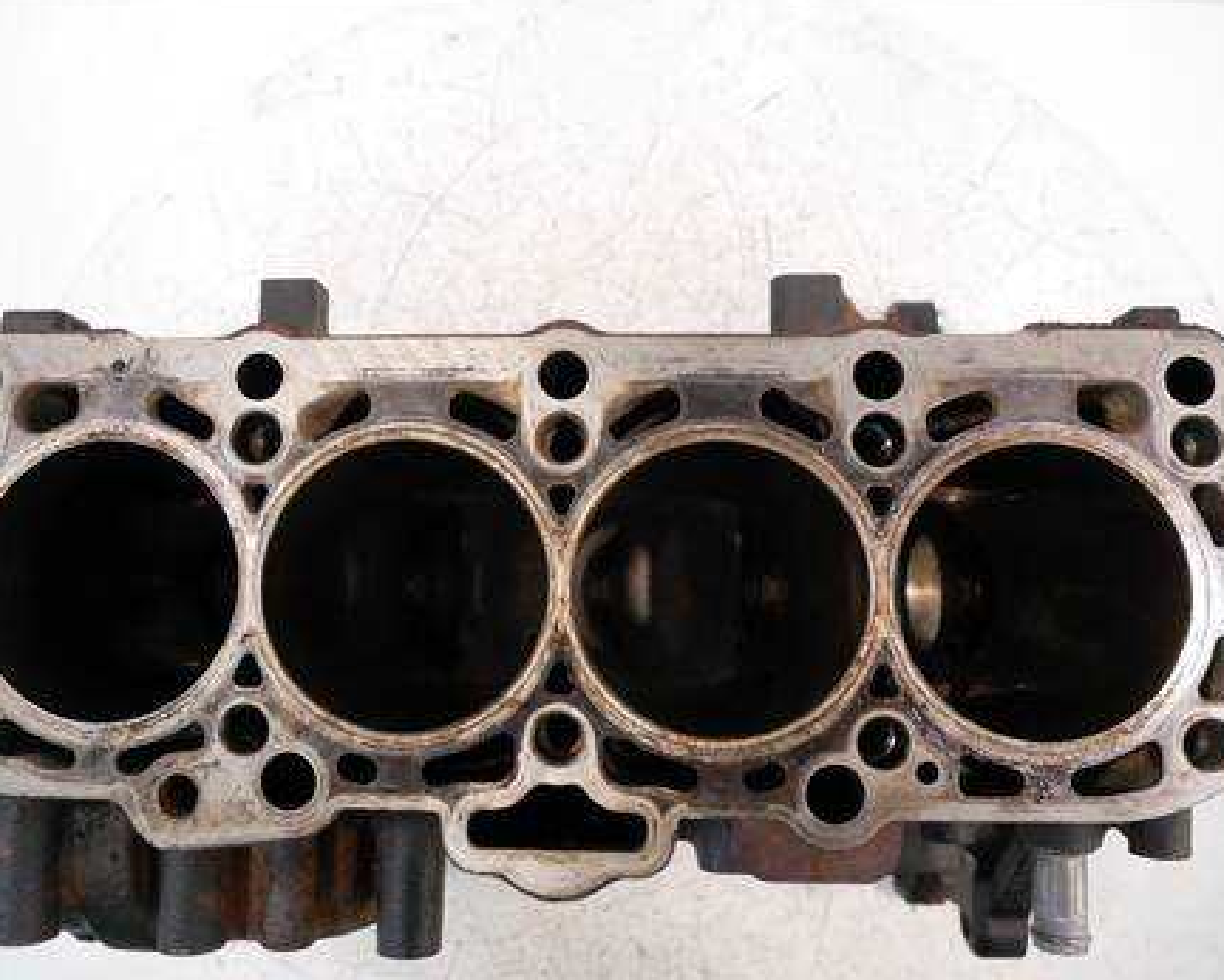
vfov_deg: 55.0
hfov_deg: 66.0
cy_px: 496
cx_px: 584
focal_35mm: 26
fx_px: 942
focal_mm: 12
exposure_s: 1/60
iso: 640
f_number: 3.5
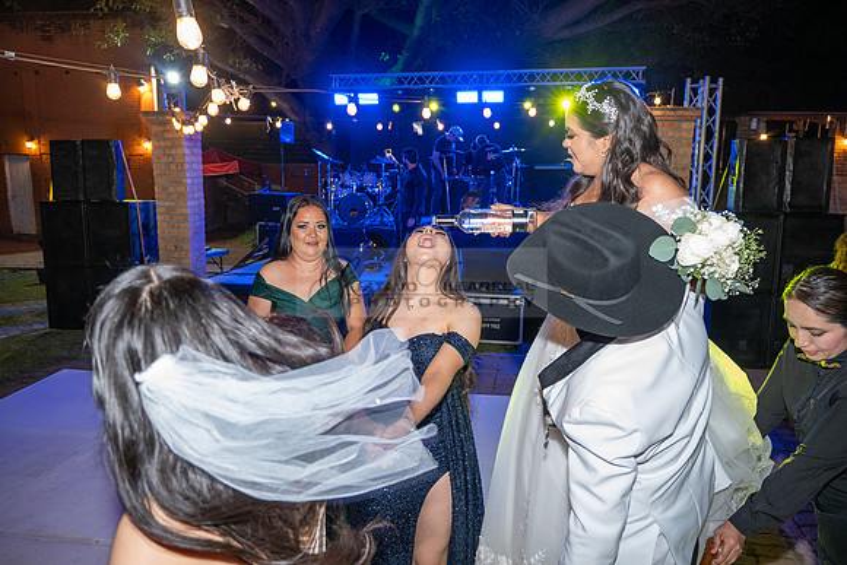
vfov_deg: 46.4
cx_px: 424
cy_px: 282
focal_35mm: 28
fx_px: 659
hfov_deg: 65.5
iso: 2500
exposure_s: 1/80
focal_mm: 28
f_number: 5
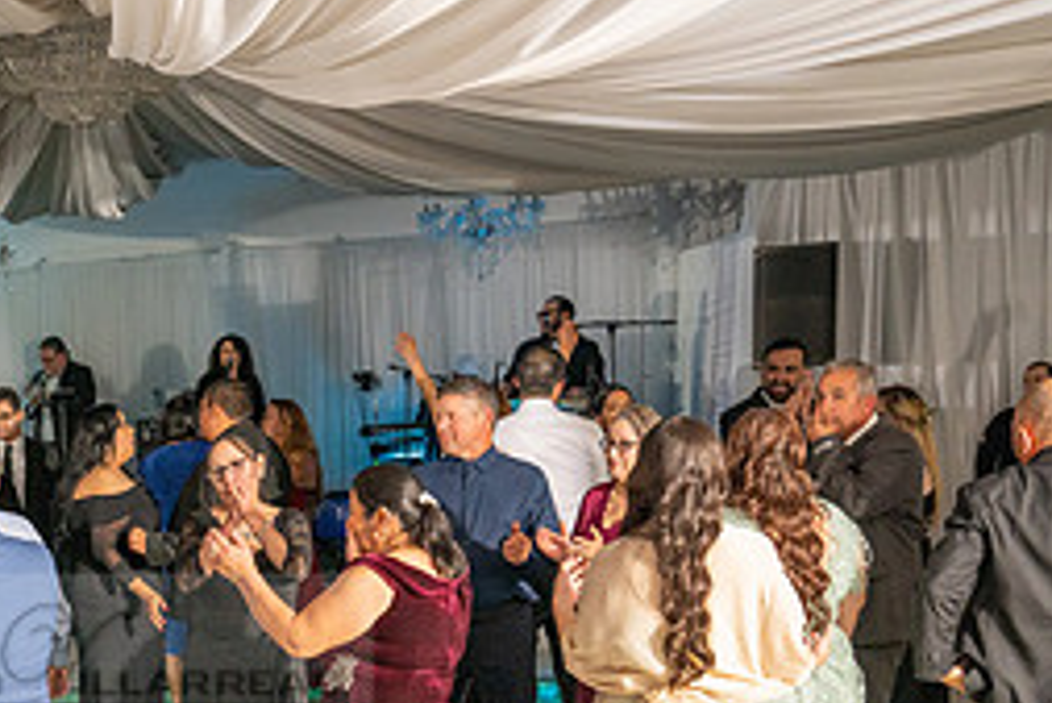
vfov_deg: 23.8
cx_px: 21
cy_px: 672
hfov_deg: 33.4
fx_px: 1608
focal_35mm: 55
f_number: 4
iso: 1000
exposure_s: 1/160
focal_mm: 24
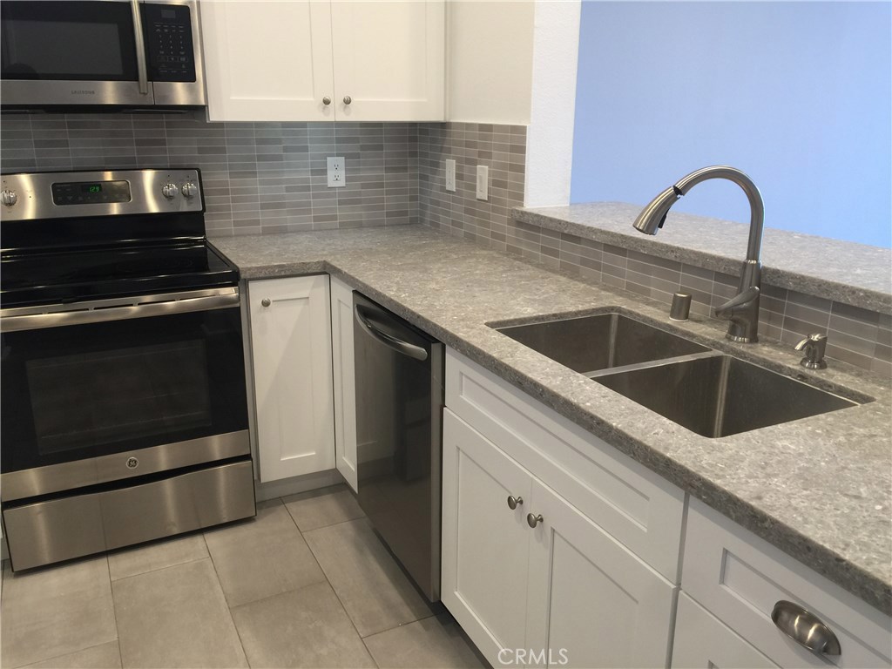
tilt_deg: -15.9
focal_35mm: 29
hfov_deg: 61.7
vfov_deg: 48.2
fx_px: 747
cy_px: 334
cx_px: 446
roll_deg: -1.4
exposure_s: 1/15
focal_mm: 4.15
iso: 32
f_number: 2.2
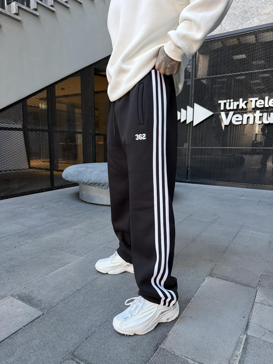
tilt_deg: -8.6
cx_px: 136
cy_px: 182
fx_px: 252
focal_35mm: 24
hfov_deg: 56.8
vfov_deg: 71.6
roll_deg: -0.3
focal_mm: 6.76
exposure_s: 1/60
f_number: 1.78
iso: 320
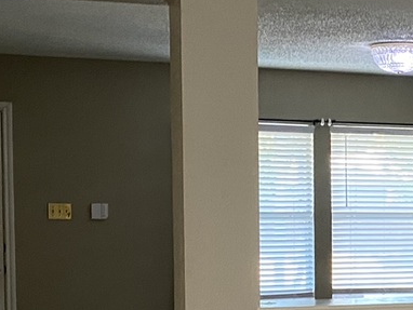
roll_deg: -0.7
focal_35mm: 98
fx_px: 1170
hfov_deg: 18.8
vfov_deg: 15.0
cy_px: 256
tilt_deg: -3.7
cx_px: 515
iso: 400
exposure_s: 1/60
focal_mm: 4.25
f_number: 1.8
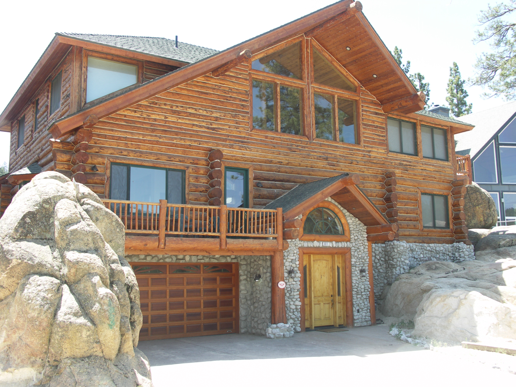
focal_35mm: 31
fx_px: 462
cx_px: 258
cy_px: 194
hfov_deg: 58.4
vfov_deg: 45.4
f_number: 3.5
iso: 50
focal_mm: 8.2
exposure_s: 1/80
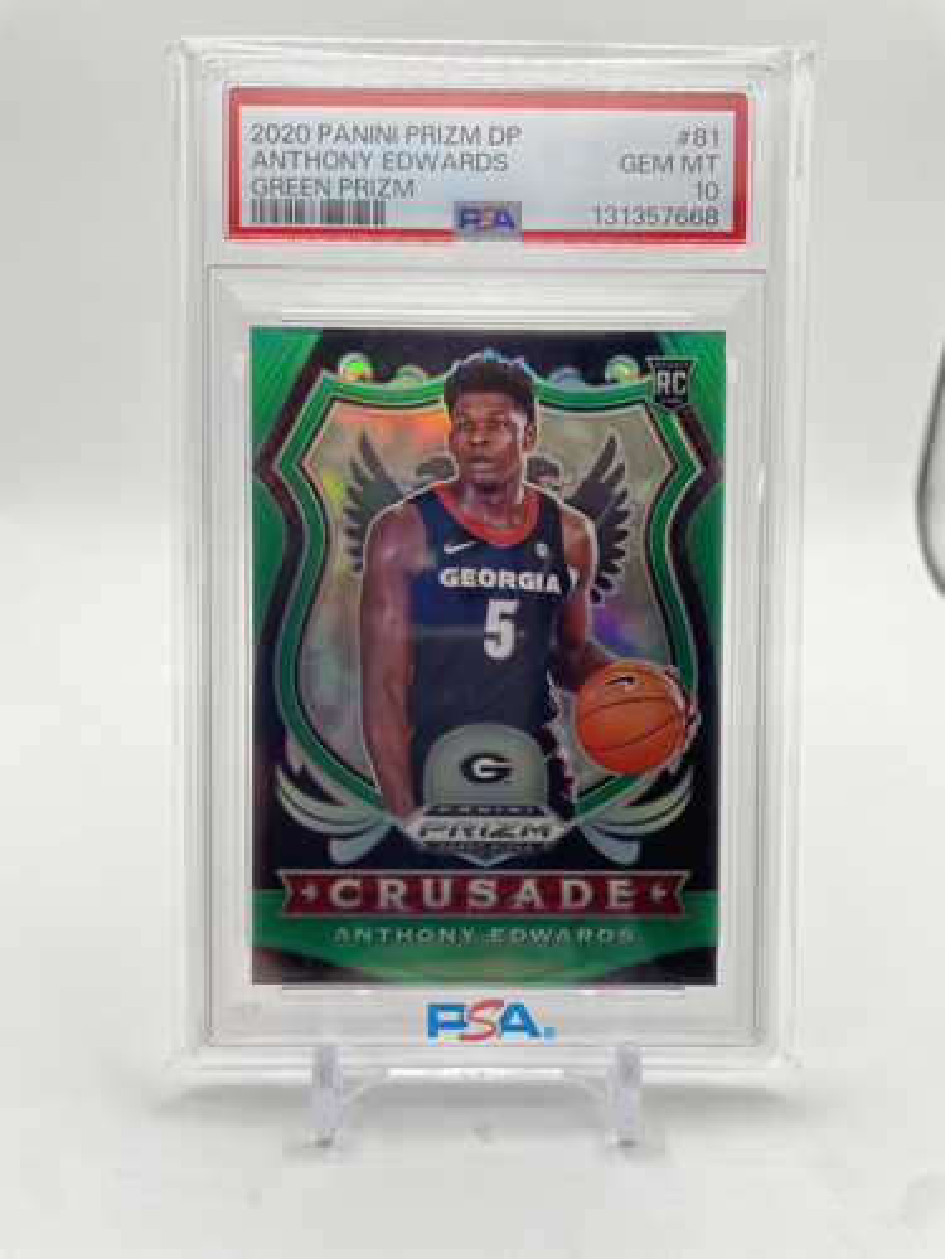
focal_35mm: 26
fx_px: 946
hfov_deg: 53.1
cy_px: 630
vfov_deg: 67.3
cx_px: 472
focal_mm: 4.2
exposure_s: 1/400
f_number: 1.6
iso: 40
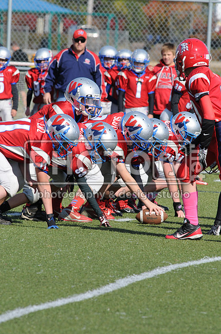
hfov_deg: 3.0
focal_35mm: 450
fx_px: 4156
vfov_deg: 4.6
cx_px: 110
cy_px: 167
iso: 200
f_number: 9
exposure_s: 1/500
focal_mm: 300
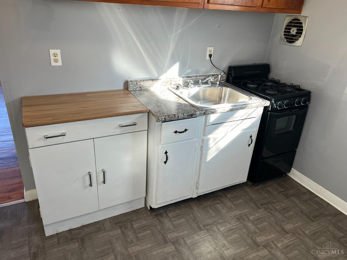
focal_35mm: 26
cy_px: 130
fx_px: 261
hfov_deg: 67.3
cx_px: 174
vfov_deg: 53.1
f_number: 1.5
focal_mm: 5.7
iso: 50
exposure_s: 1/120
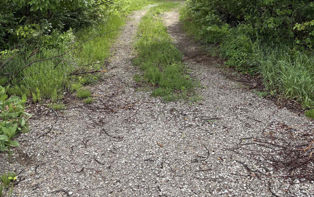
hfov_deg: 52.7
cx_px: 157
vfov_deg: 32.1
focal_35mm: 37
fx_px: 317
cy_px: 6
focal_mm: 5.96
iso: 64
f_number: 1.6
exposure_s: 1/1364
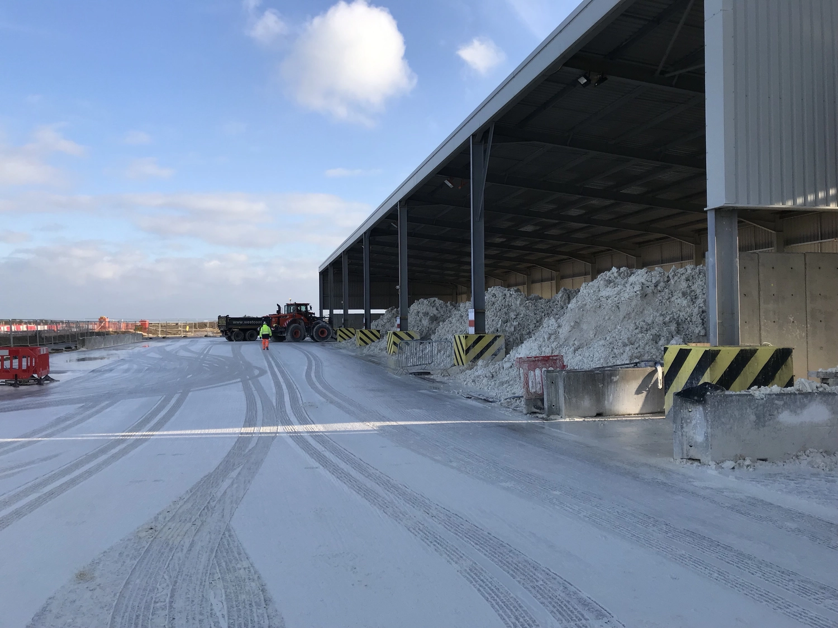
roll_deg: +0.3
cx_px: 419
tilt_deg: +2.5
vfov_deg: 49.7
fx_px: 678
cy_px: 314
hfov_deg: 63.4
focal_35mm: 28
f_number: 1.8
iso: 20
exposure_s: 1/1368
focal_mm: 3.99
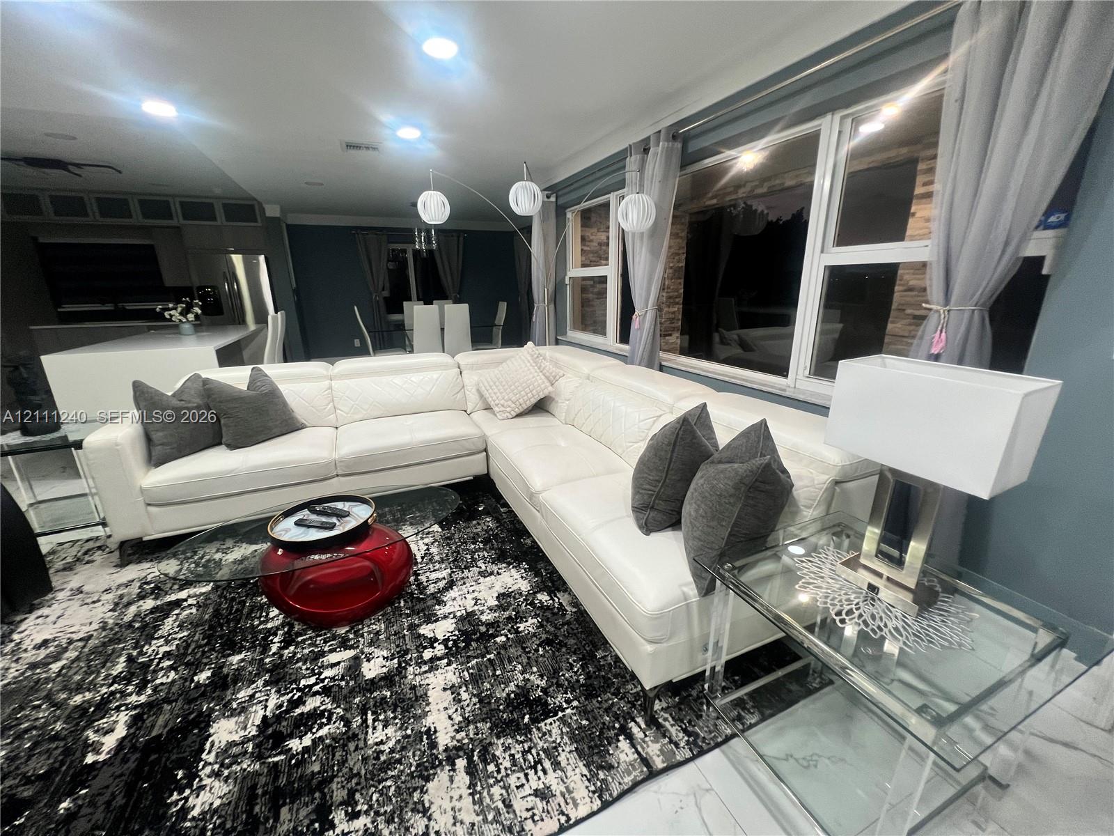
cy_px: 418
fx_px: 418
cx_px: 557
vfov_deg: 89.9
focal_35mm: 13
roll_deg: +0.9
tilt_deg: -16.8
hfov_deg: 106.2
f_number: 1.8
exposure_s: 1/60
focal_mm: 1.57
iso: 125
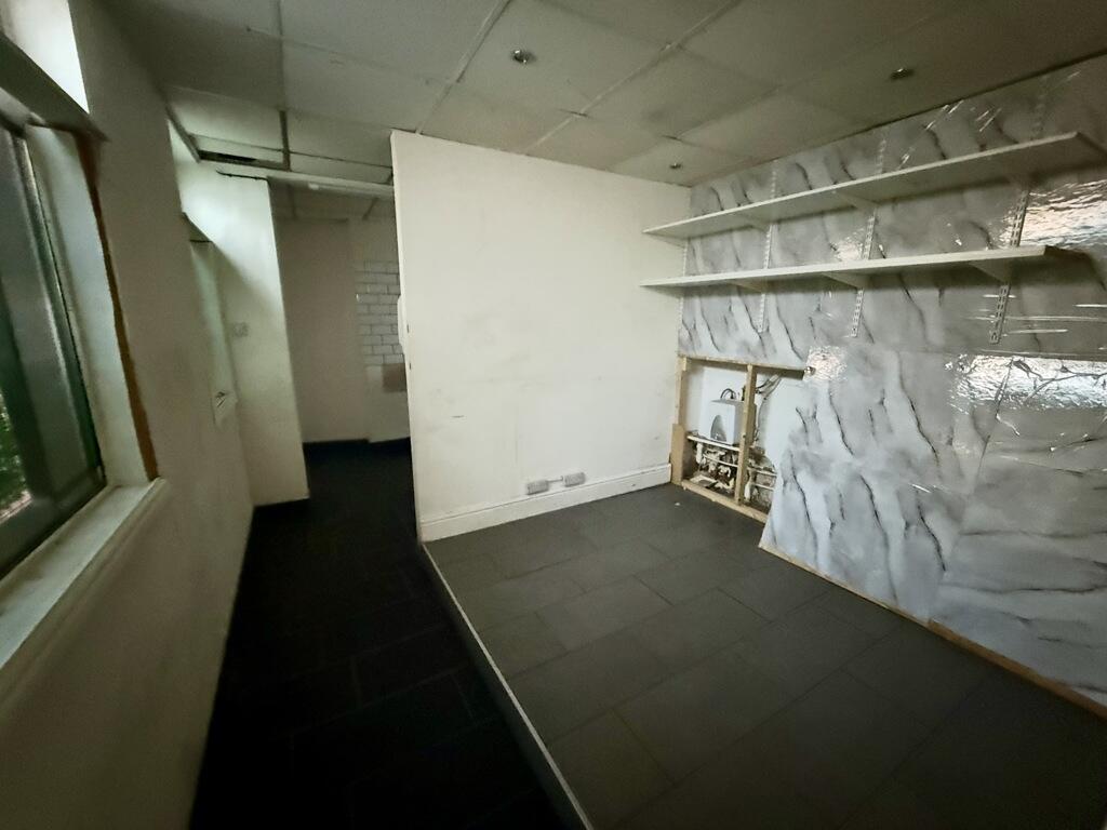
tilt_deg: -14.0
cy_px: 415
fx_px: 448
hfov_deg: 102.1
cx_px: 554
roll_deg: -0.7
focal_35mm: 14
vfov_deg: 85.7
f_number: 2.2
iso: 1600
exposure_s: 1/33
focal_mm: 2.22
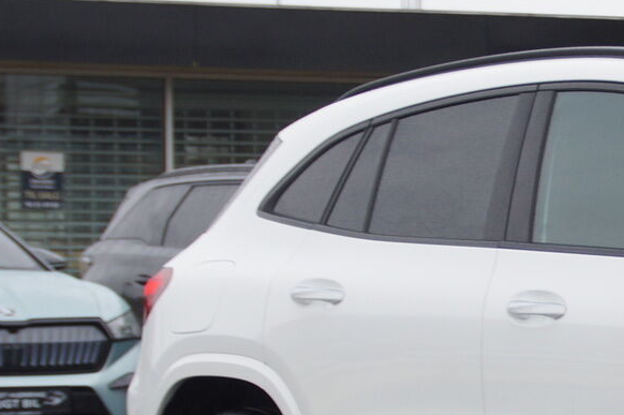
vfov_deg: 6.1
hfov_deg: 9.1
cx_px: 862
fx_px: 3856
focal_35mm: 223
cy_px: 372
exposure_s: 1/80
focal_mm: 45
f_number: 4.5
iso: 160
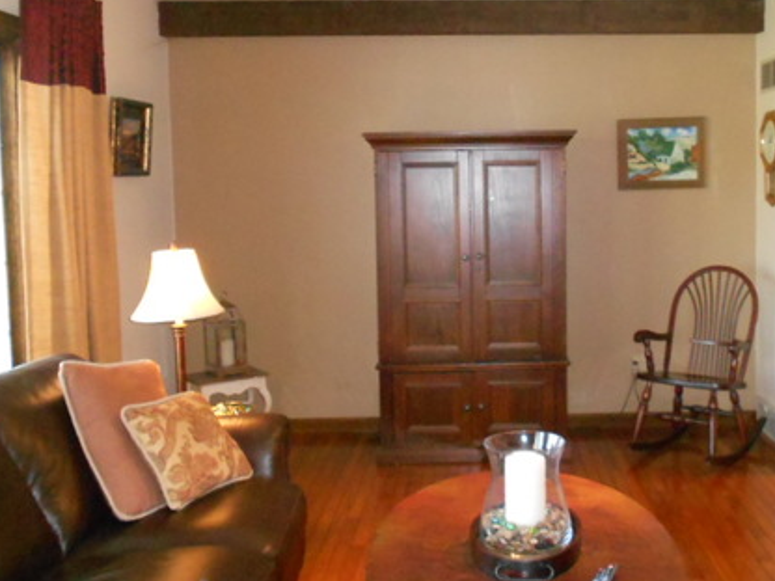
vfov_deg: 35.9
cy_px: 240
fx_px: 896
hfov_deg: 46.1
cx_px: 510
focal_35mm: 40
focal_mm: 4.6
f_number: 3.2
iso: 640
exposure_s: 1/25
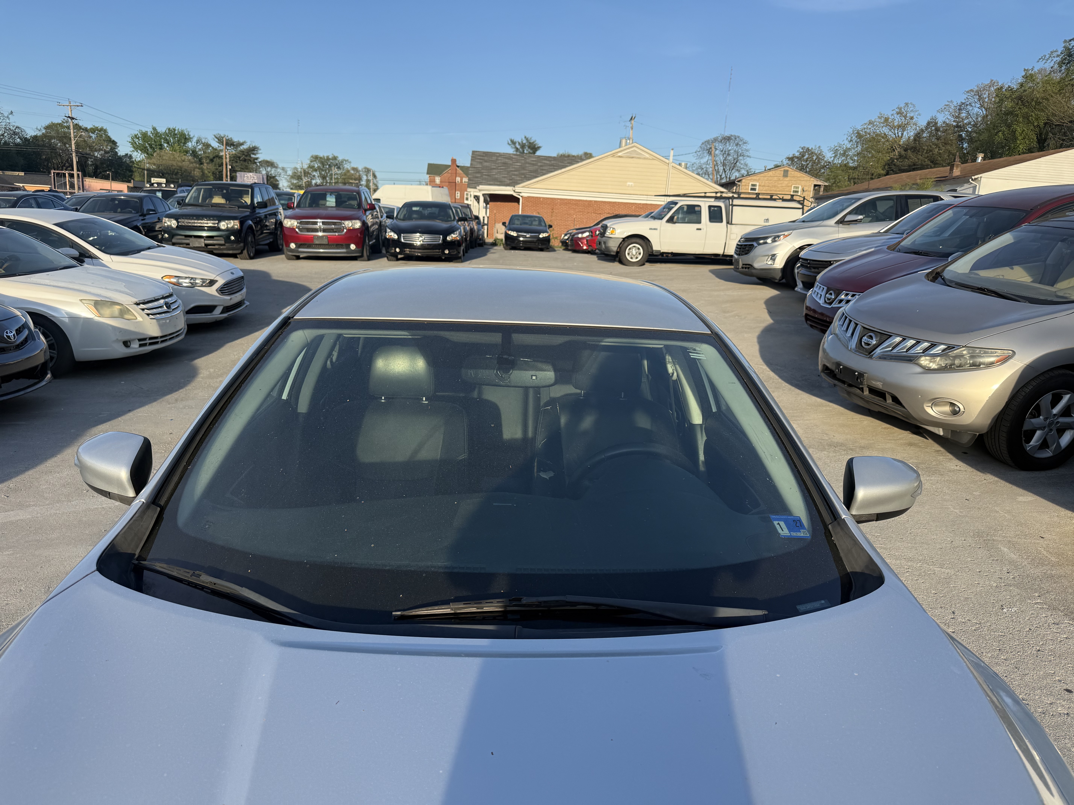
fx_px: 745
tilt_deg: -12.6
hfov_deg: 71.6
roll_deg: -3.2
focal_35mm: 24
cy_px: 402
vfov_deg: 56.8
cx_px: 537
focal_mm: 6.76
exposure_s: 1/1855
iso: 80
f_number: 1.78
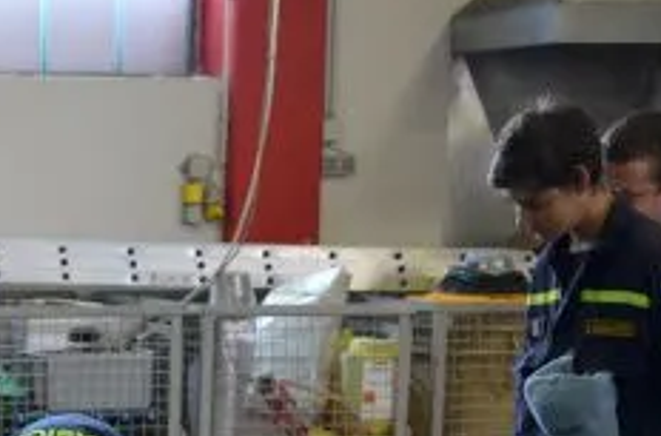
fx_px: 2928
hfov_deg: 12.6
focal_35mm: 160
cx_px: -88
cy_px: 604
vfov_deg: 8.4
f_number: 4.5
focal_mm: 38
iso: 1100
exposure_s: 1/30
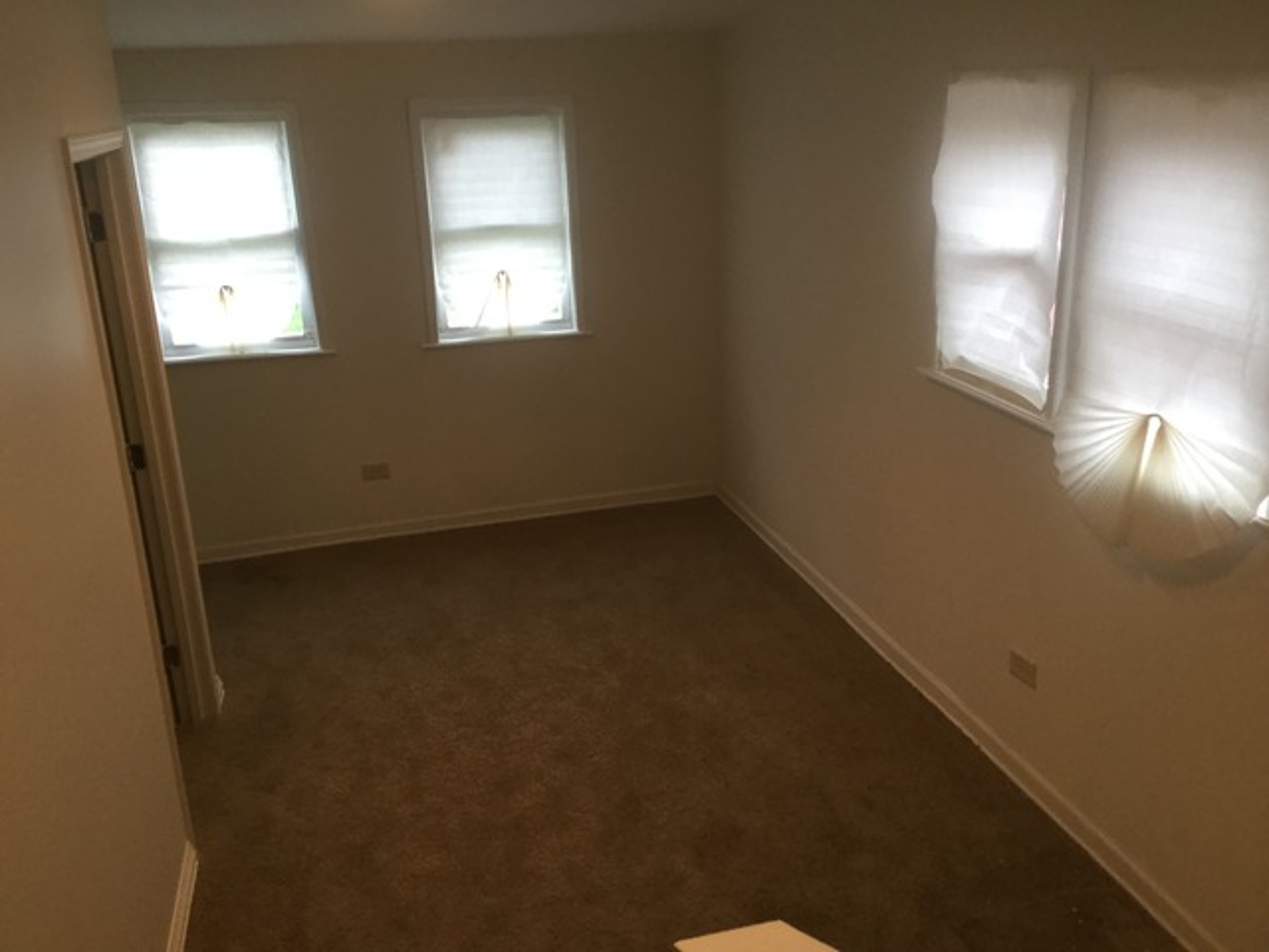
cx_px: 634
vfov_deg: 45.4
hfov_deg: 58.4
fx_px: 1136
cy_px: 476
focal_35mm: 31
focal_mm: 3.3
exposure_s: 1/30
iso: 64
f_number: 2.4
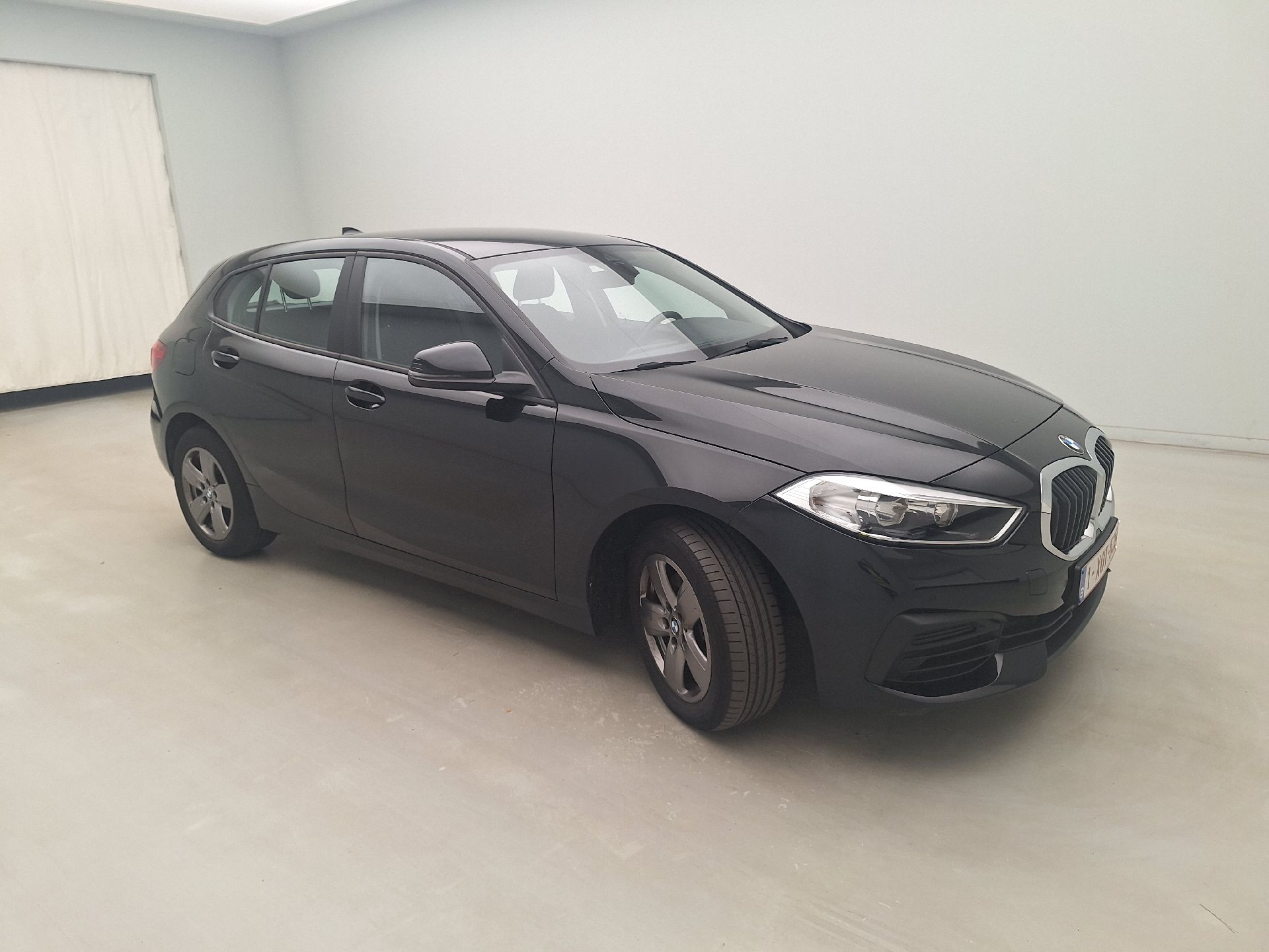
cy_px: 476
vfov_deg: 58.9
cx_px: 634
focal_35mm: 23
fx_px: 843
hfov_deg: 73.9
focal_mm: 5.54
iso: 50
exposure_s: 1/100
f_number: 1.8
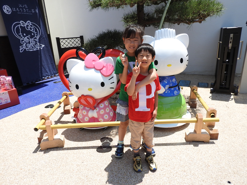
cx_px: 124
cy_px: 92
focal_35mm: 24
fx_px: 171
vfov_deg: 56.8
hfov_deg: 71.6
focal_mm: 4.3
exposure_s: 1/800
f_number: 3.3
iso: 100
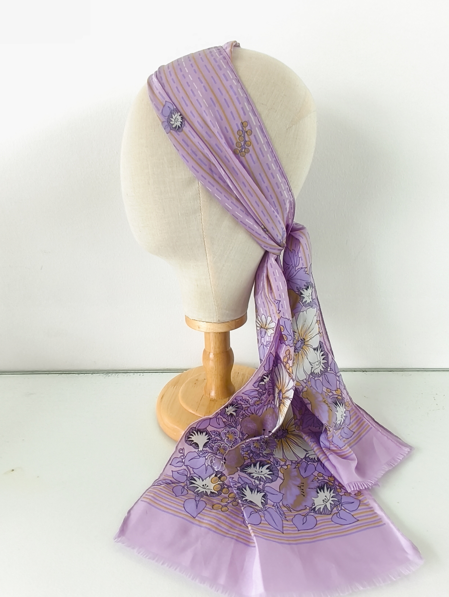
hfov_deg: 58.9
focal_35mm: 23
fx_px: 397
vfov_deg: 73.9
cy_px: 298
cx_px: 224
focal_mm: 1.65
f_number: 2.2
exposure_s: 1/60
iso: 50
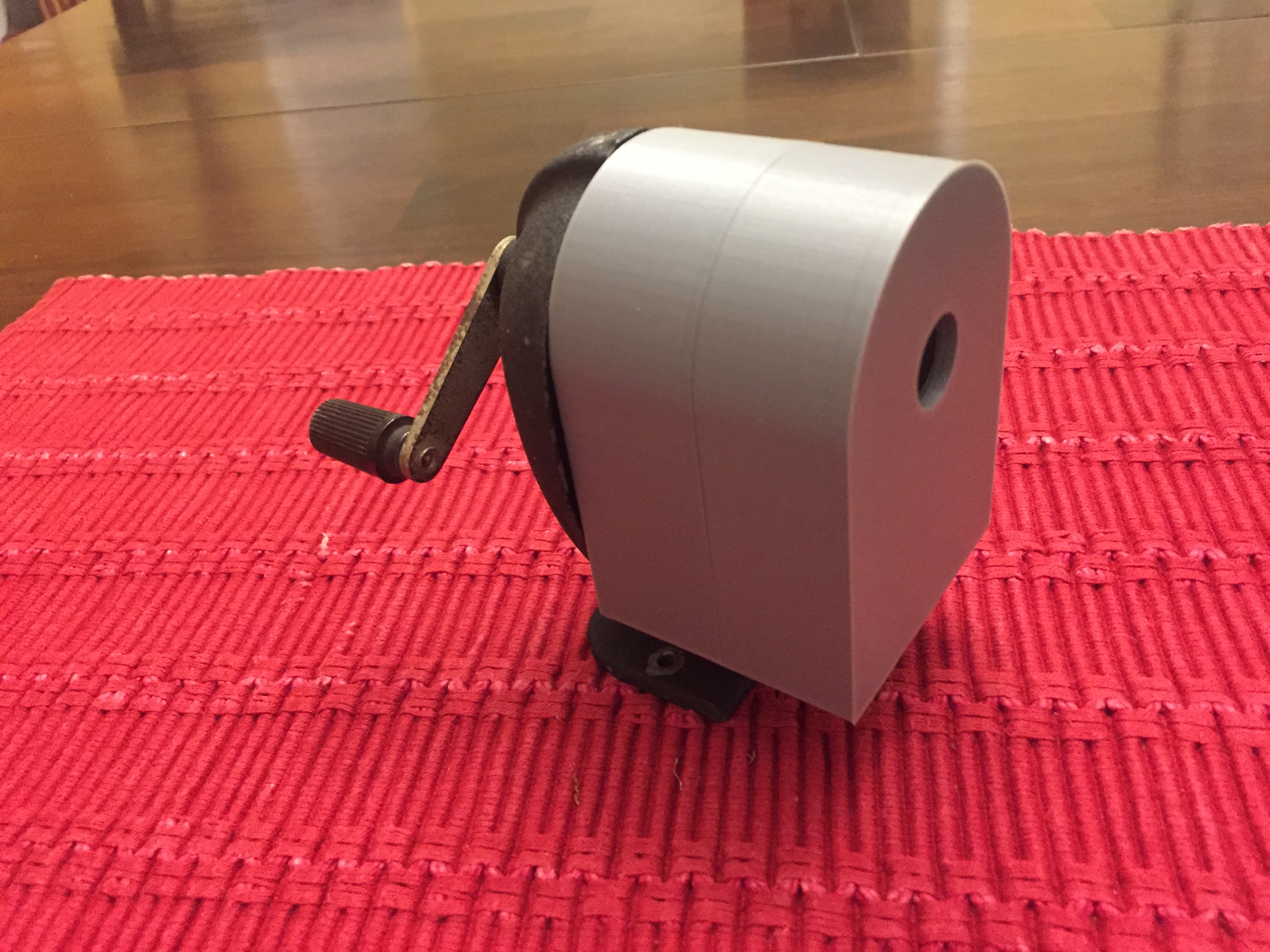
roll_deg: +7.4
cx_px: 635
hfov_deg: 61.7
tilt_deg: -36.2
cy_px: 476
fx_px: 1064
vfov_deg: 48.2
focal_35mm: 29
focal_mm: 4.15
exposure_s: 1/15
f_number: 2.2
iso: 500
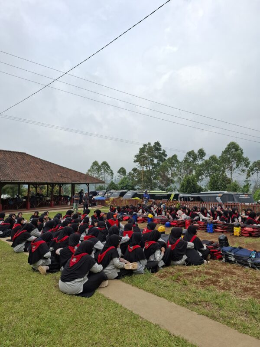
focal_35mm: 23
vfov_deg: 73.9
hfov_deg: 58.9
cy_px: 174
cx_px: 130
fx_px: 230
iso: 50
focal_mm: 5.54
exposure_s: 1/2564
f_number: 1.8
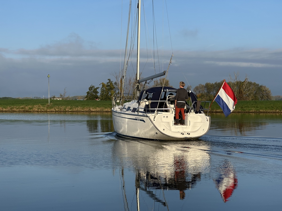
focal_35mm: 77
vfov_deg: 19.1
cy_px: 106
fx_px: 627
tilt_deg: -0.1
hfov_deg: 25.3
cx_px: 141
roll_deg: +0.1
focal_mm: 9
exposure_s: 1/1074
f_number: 2.8
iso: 32
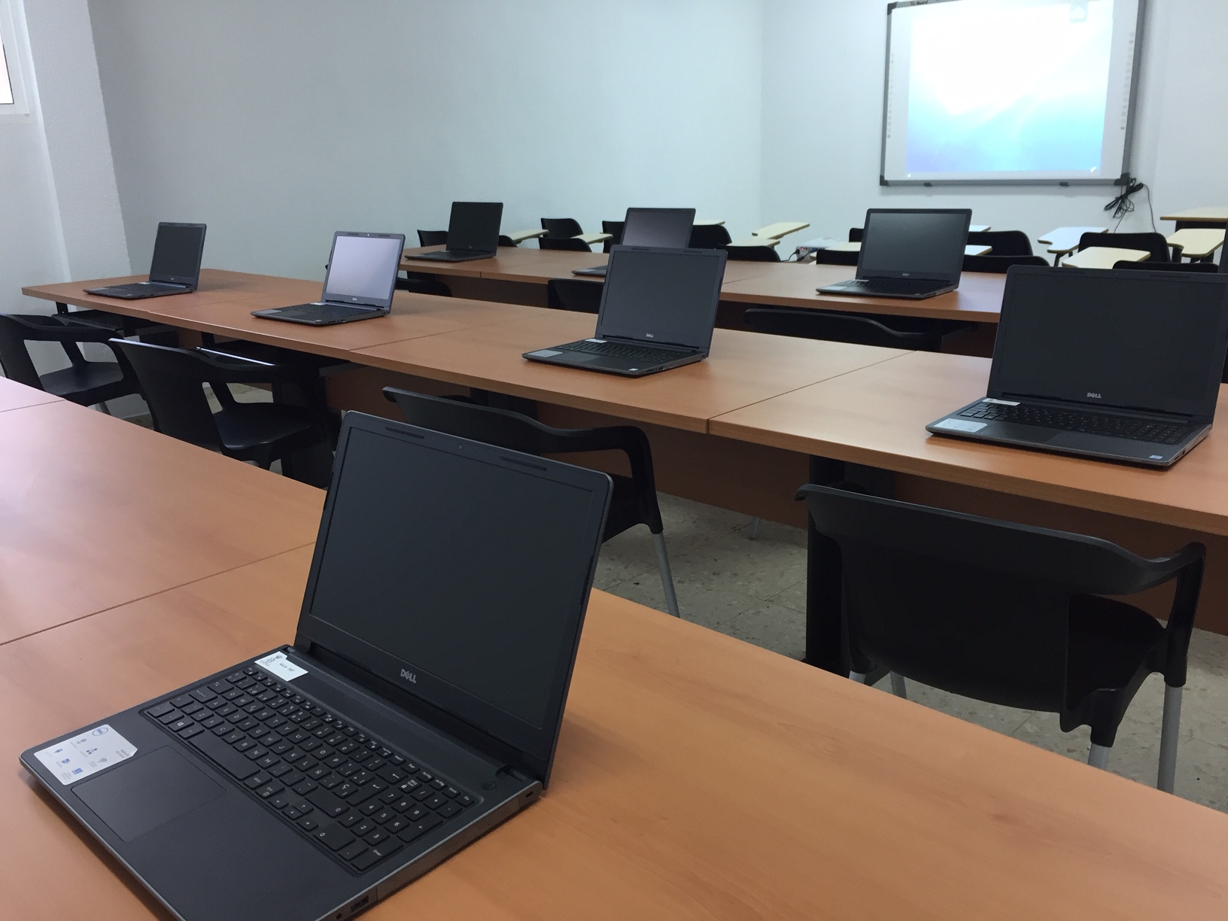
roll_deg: +2.0
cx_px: 614
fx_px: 1029
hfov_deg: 61.7
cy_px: 460
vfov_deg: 48.2
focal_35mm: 29
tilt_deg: -16.3
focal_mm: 4.15
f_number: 2.2
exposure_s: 1/33
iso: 80
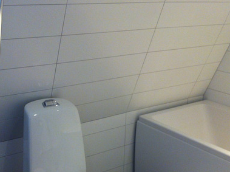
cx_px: 107
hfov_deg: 33.3
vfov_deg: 24.9
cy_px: 126
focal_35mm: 58
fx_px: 385
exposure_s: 1/15
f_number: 2.8
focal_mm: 3.85
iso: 100
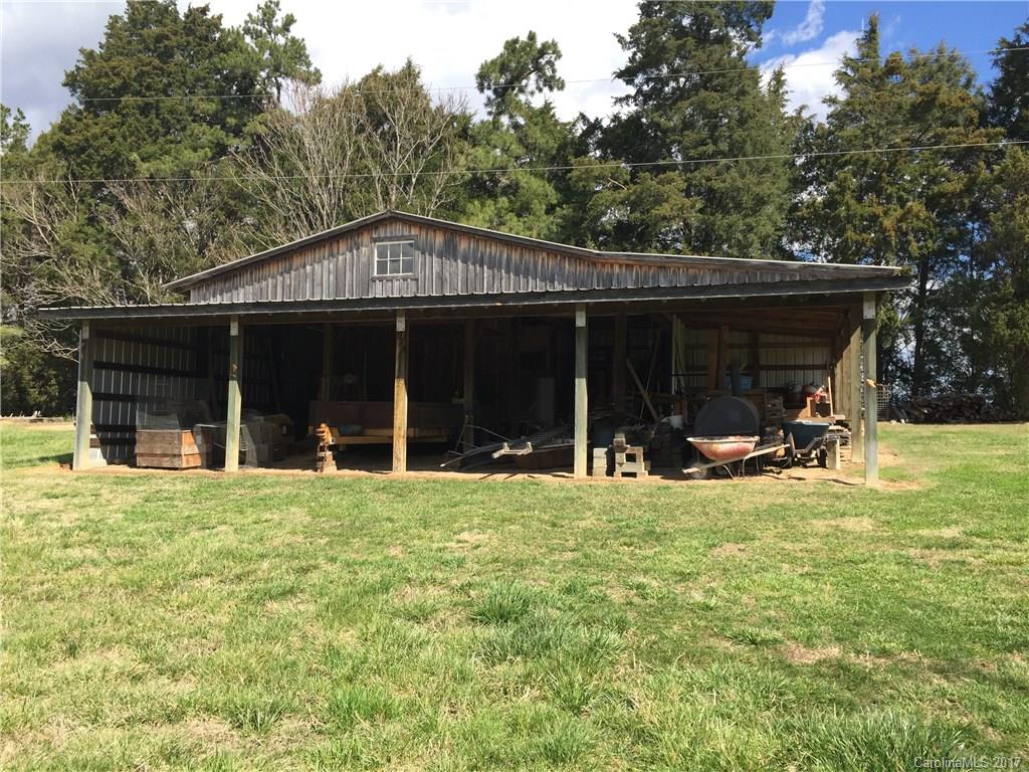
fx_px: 862
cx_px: 514
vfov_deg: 48.2
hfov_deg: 61.7
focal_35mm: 29
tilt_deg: +3.1
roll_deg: -0.4
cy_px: 386
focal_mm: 4.15
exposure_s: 1/1014
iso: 32
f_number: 2.2
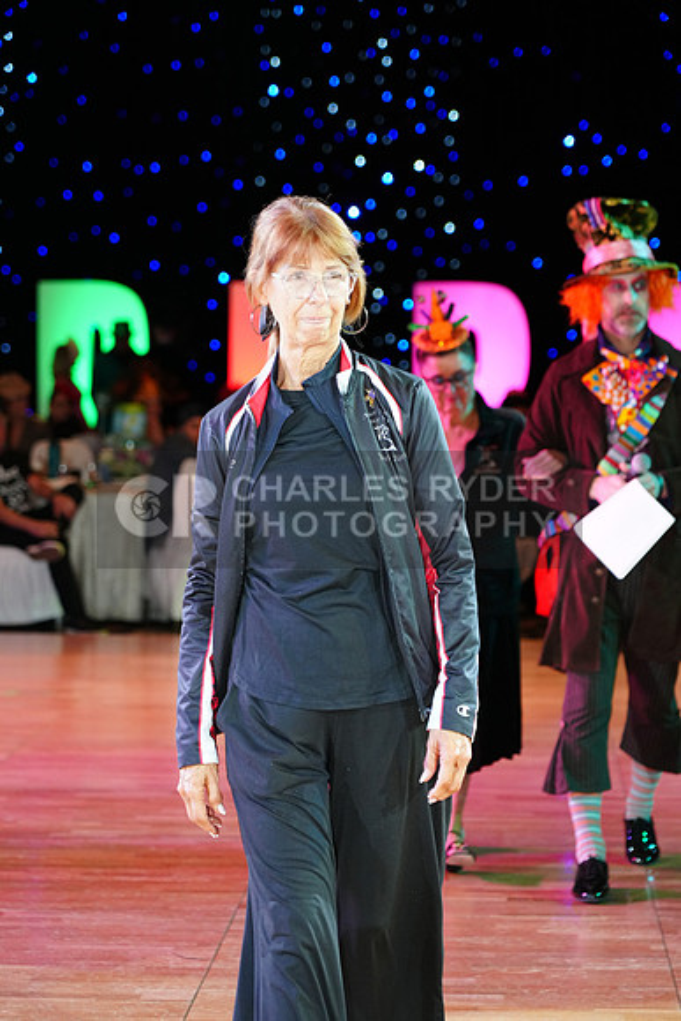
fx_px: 2977
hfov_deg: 13.0
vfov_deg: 19.5
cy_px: 510
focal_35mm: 105
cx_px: 340
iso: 2500
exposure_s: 1/250
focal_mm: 105
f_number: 4
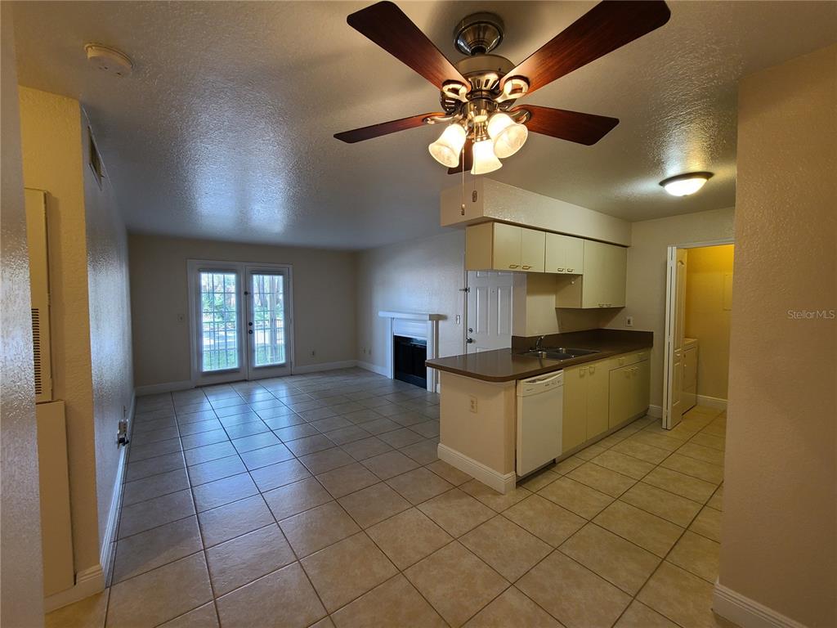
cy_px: 314
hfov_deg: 106.2
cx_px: 418
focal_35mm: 13
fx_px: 314
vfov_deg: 89.9
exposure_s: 1/59
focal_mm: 2.2
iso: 200
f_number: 2.2
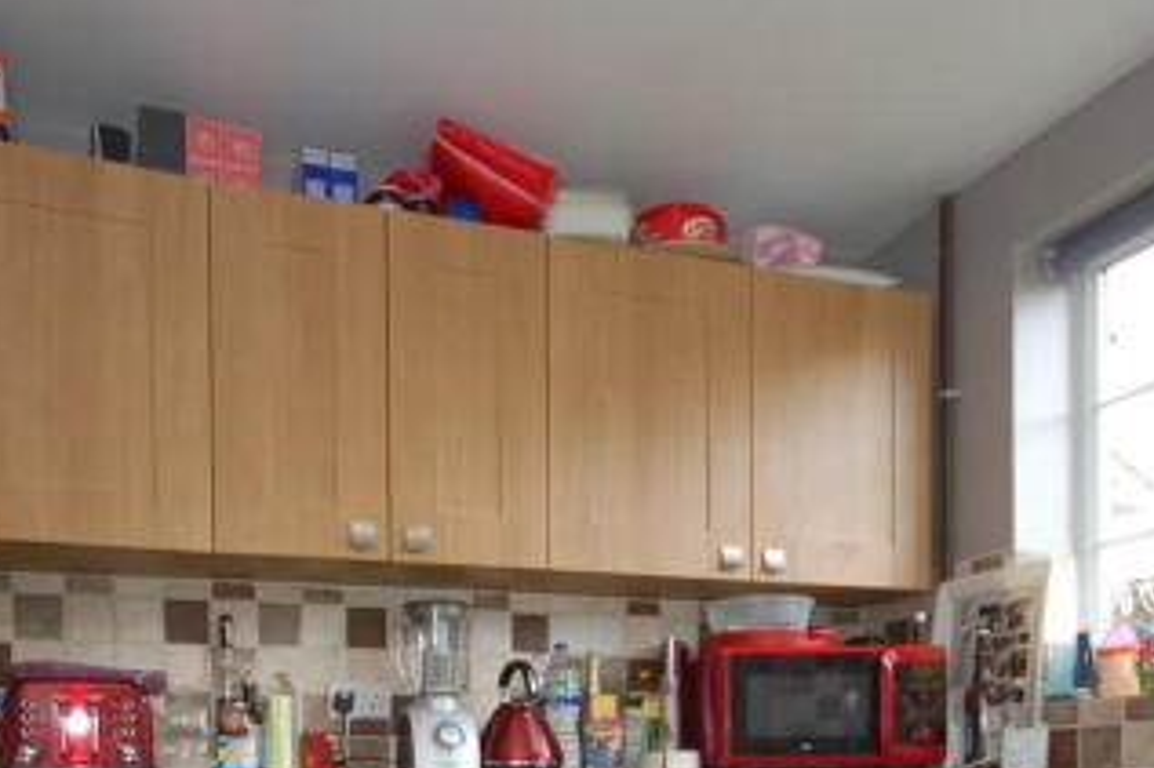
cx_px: 466
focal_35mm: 31
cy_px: 764
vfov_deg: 37.8
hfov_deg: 59.8
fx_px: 993
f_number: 4
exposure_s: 1/60
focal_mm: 10
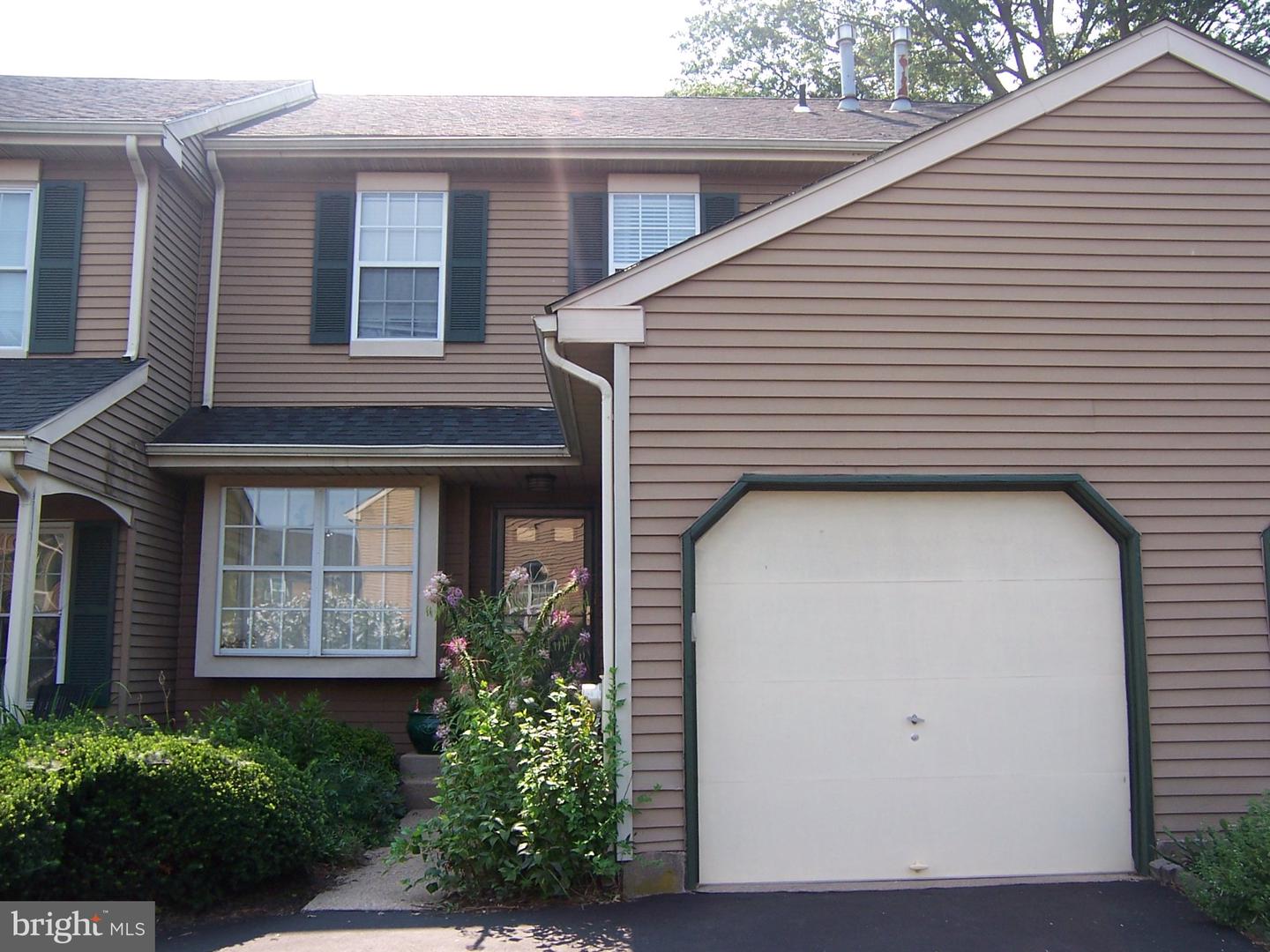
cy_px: 476
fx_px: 1211
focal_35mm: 33
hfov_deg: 55.4
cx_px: 635
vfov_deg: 42.9
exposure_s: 1/350
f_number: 3.4
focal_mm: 5.5
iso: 80
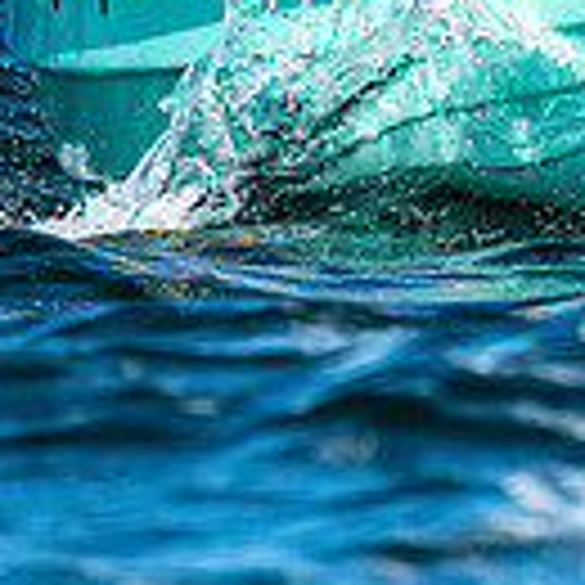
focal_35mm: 1736
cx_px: 756
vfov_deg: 1.0
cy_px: -205
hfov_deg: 1.0
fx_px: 33192
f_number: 5
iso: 500
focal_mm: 300
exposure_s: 1/4000
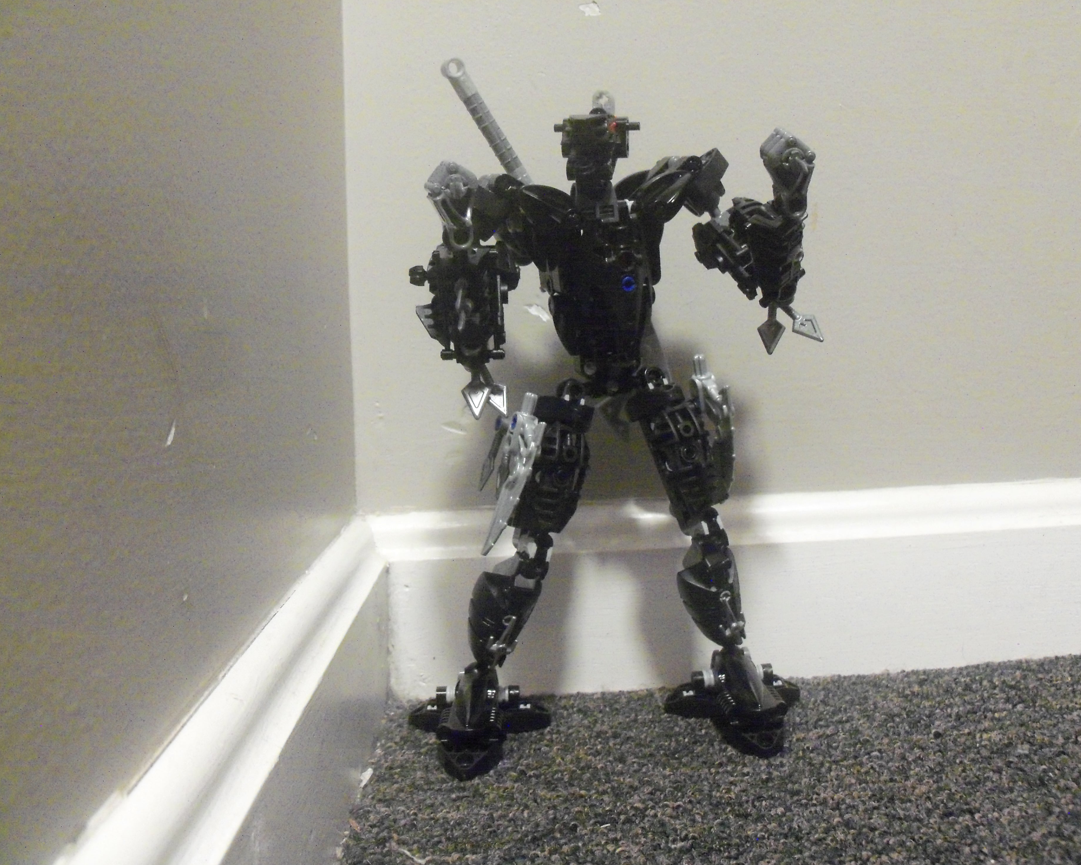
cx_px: 580
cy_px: 429
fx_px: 1184
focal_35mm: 37
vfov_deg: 40.1
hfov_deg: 49.0
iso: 400
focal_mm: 6.3
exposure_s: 1/2
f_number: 3
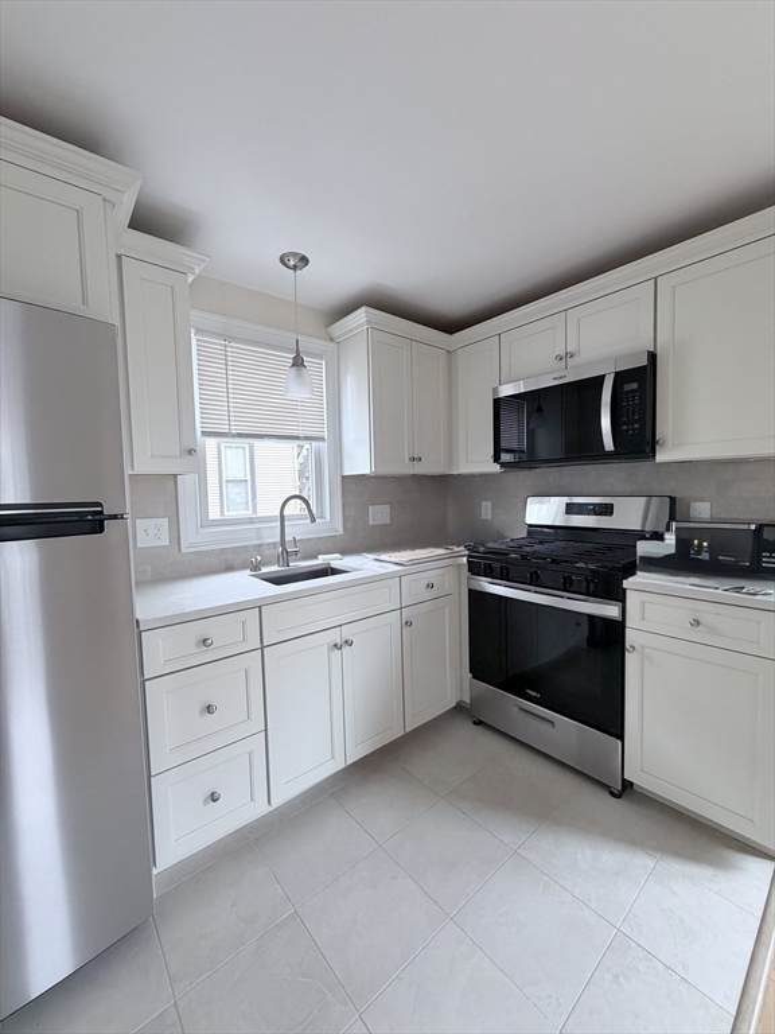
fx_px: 418
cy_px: 517
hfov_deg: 85.7
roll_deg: +1.5
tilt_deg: -2.6
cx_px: 388
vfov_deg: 102.1
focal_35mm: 14
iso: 200
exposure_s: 1/121
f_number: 2.2
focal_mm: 2.22
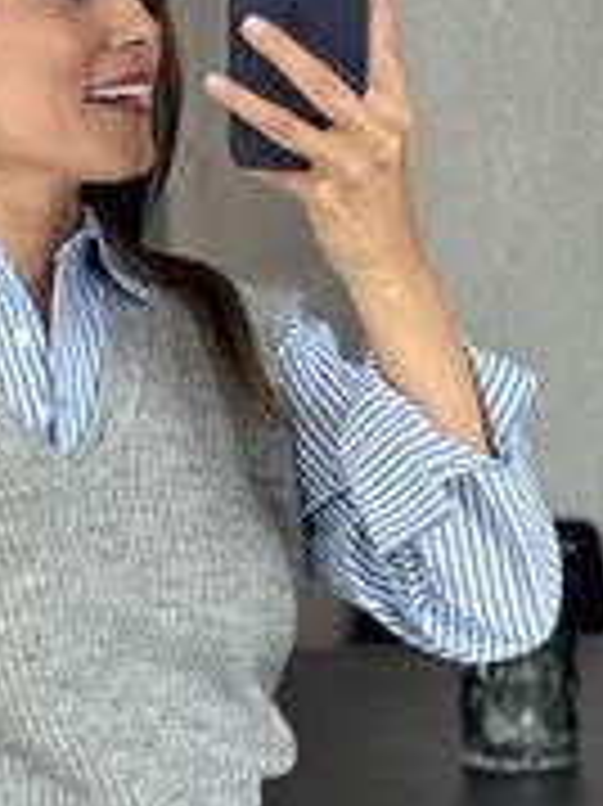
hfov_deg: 10.9
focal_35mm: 136
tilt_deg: -16.8
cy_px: 657
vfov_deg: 14.4
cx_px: 180
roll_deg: +3.4
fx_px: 3163
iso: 80
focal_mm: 6.86
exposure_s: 1/127
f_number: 1.78
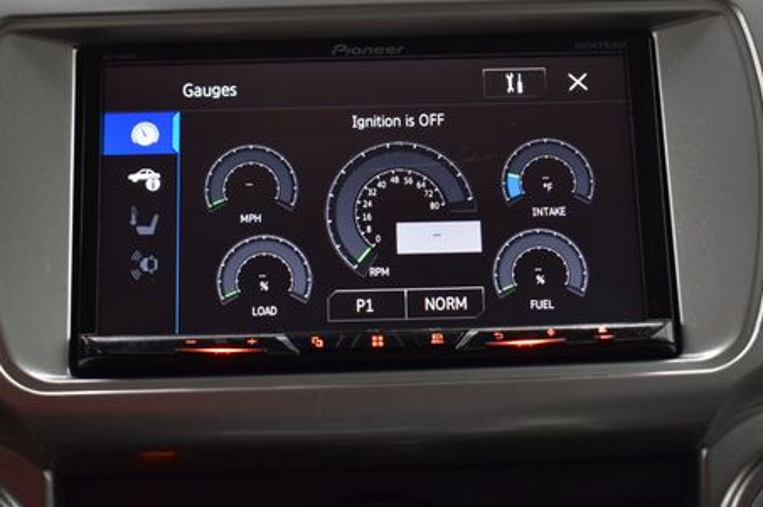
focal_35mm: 66
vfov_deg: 20.6
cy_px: 199
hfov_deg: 30.7
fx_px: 1391
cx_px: 372
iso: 400
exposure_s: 1/20
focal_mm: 31
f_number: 6.3
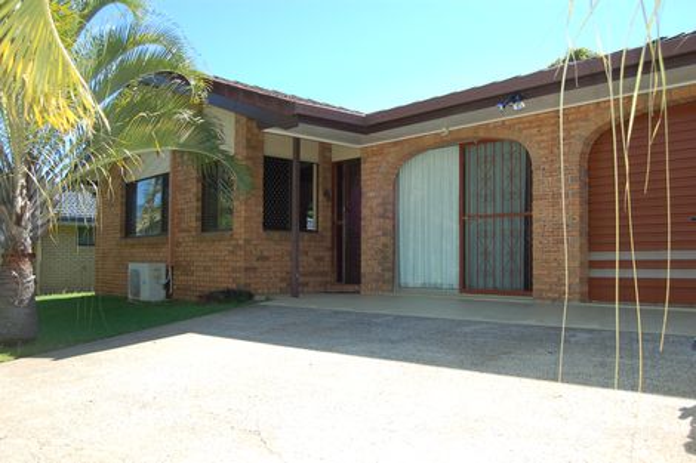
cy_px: 232
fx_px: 580
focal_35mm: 30
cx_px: 348
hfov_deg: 61.9
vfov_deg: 43.6
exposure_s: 1/500
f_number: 5
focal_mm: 20
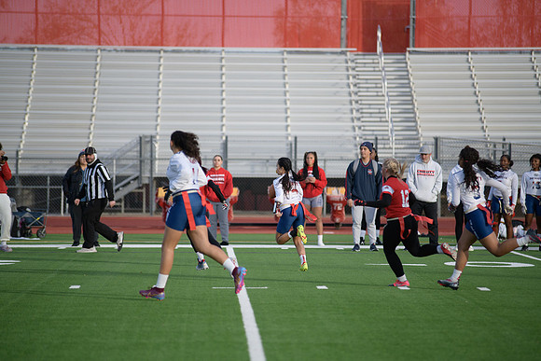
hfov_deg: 10.3
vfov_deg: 6.9
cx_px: 270
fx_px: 3006
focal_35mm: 200
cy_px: 180
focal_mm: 200
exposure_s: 1/4000
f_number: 2.8
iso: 640
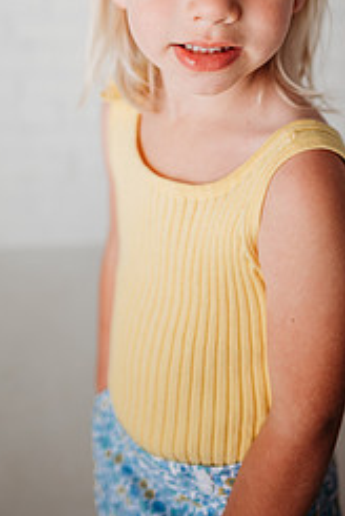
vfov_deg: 40.9
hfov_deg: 30.6
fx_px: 631
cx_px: 189
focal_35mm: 44
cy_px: 48
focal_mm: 24
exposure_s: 1/200
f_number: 2
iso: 100
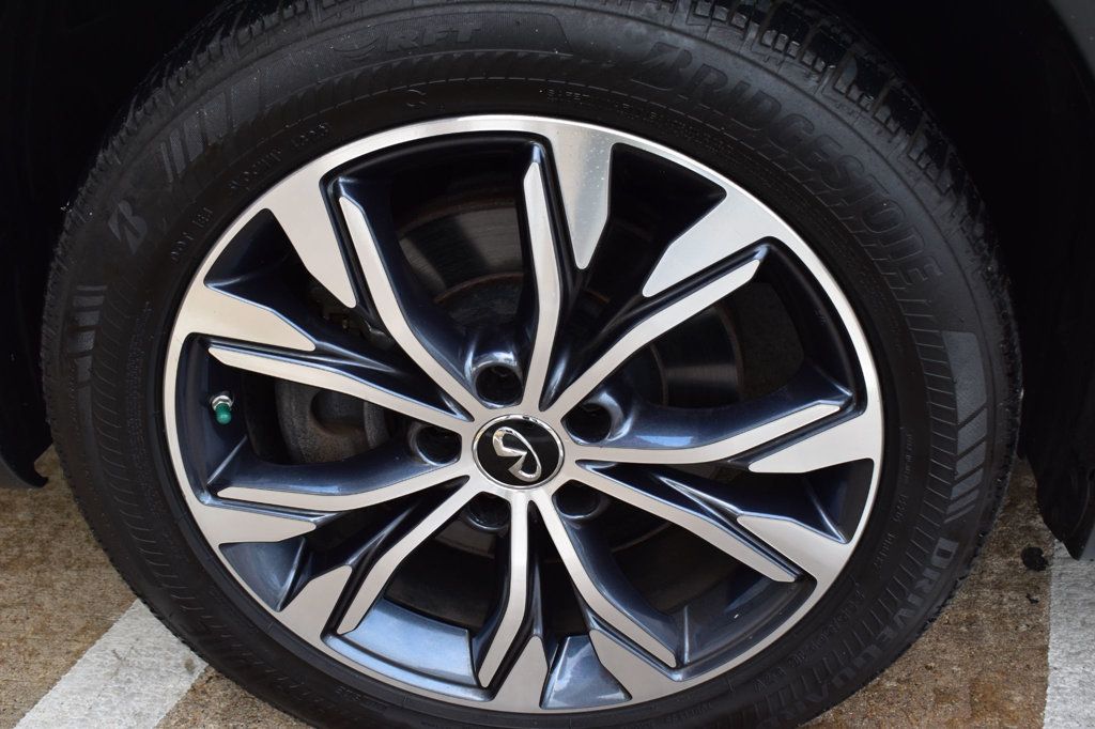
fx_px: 1231
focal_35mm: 40
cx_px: 548
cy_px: 364
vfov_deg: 33.0
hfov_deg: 47.9
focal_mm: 27
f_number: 7.1
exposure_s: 1/25
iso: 400
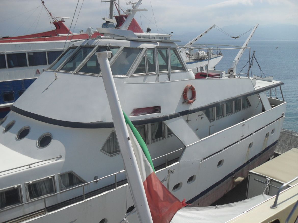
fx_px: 301
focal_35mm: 35
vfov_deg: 40.7
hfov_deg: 52.6
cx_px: 149
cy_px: 112
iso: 100
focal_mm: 6.2
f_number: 8.9
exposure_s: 1/350
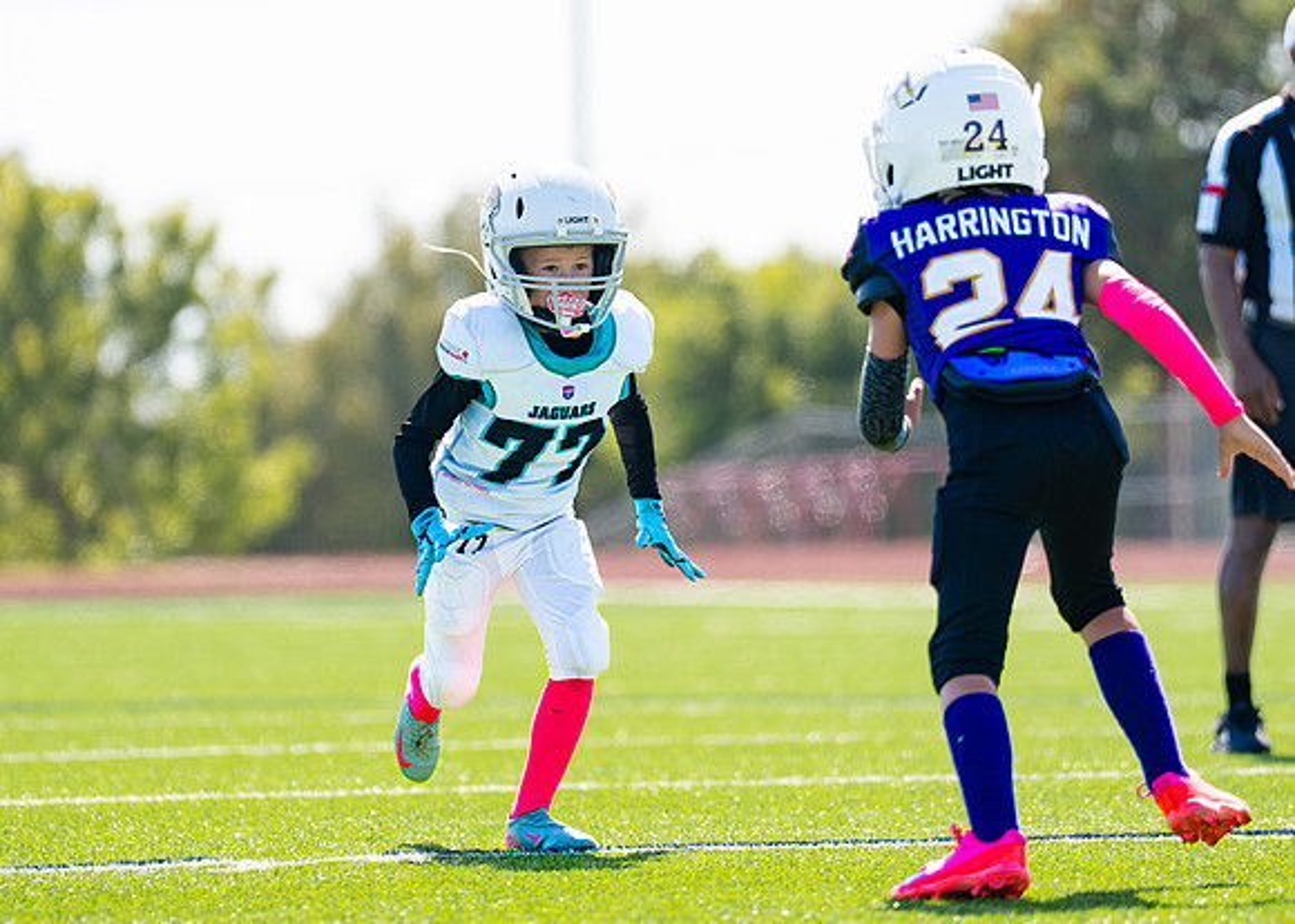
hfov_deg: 6.1
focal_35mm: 330
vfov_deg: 4.4
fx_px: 12117
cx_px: 591
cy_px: 439
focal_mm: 200
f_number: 2.8
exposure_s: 1/1250
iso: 100
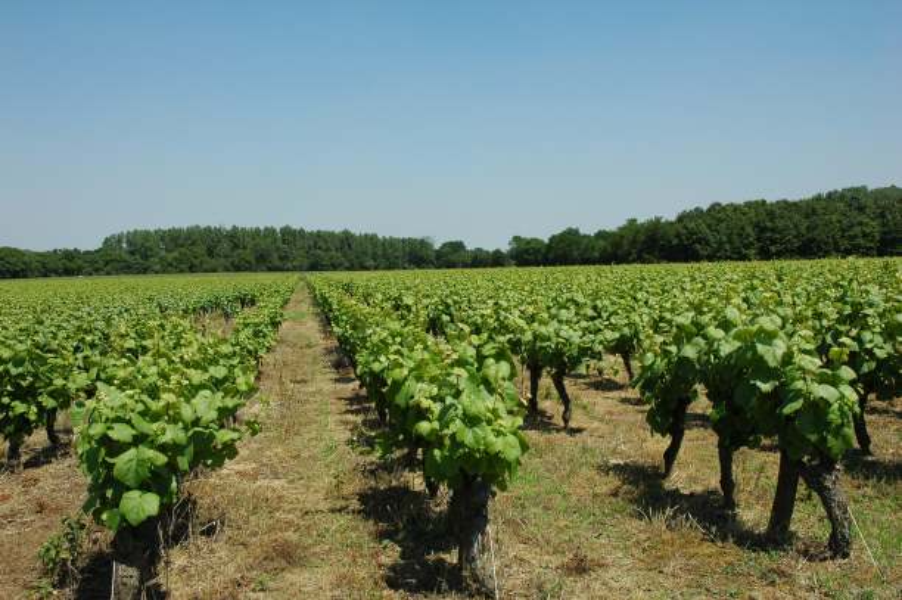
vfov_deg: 36.8
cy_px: 300
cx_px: 451
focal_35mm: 36
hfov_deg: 53.2
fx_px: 901
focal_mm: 24
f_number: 11
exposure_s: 1/350
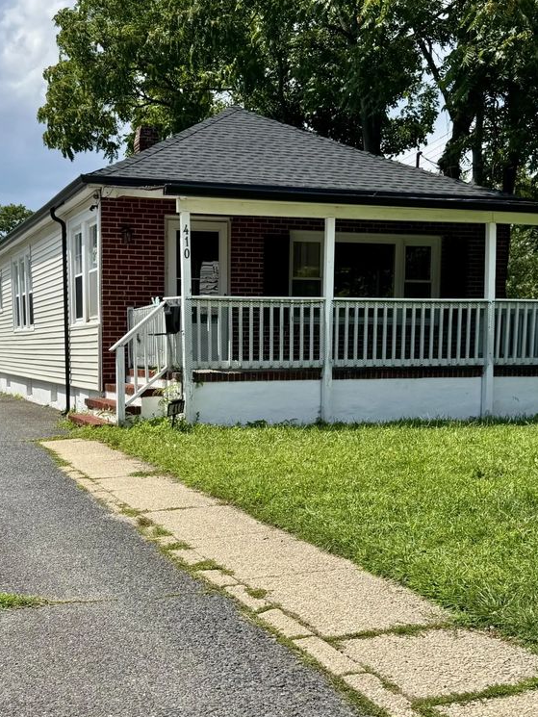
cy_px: 354
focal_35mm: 33
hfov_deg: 42.8
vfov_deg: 55.3
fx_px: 684
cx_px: 226
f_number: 1.78
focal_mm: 6.76
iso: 80
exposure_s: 1/4950
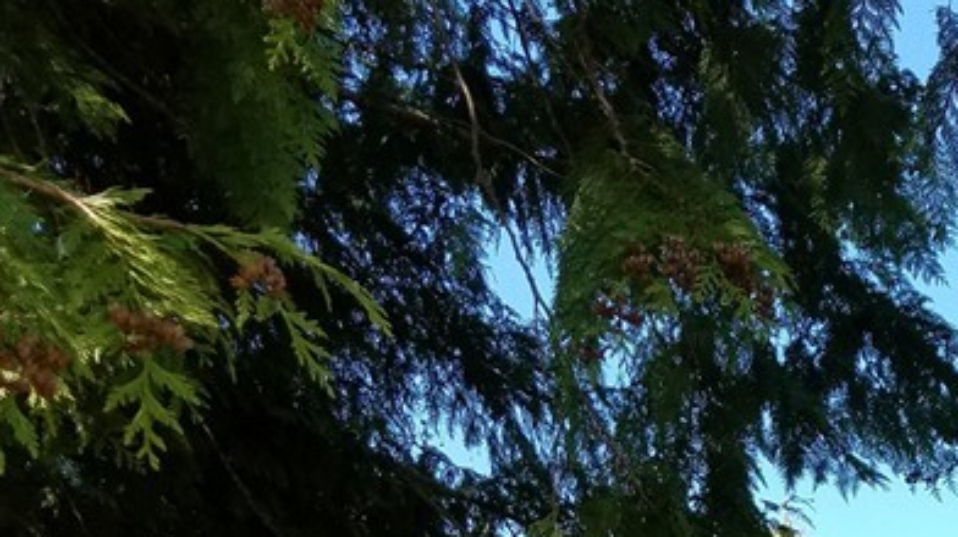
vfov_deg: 14.8
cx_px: 997
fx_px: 1879
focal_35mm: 74
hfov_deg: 26.8
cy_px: 881
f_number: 1.7
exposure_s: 1/574
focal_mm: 4.2
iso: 40
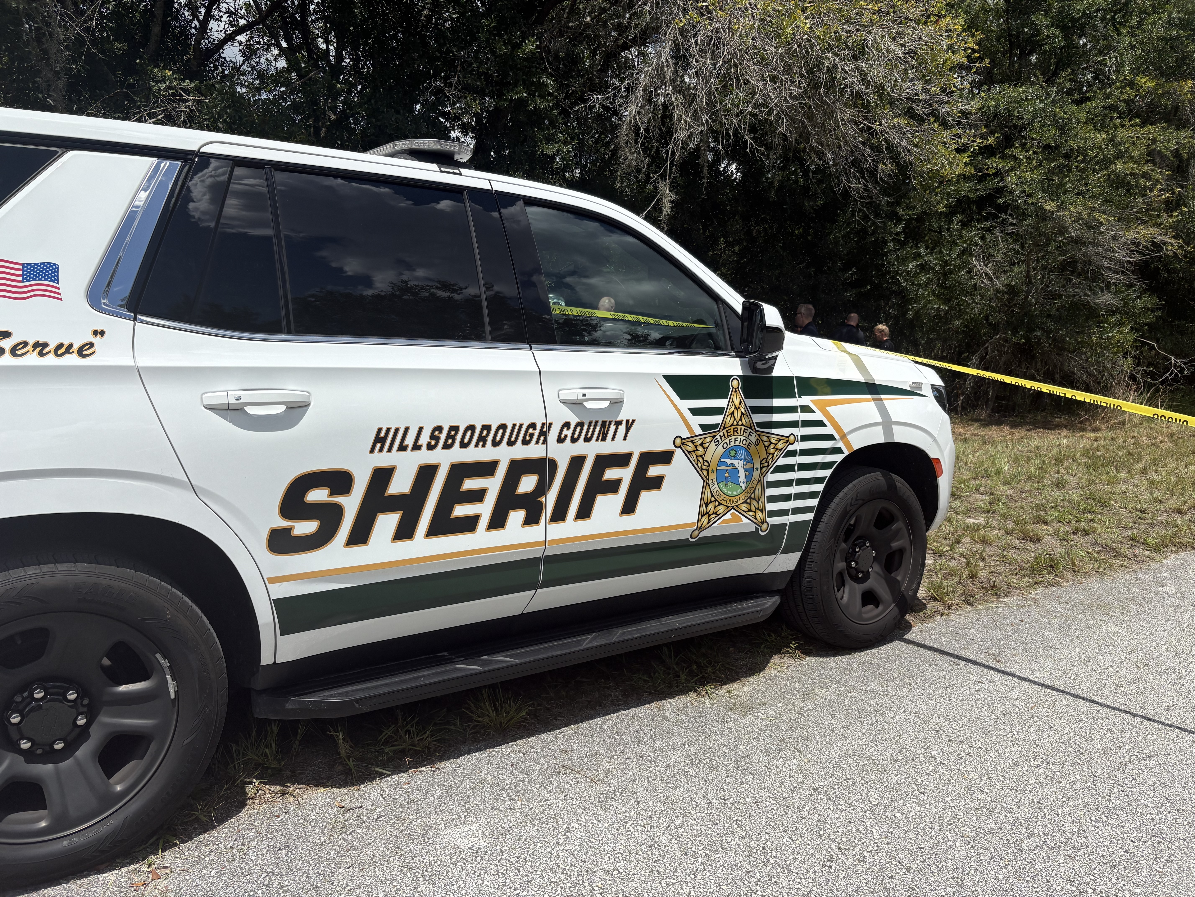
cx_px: 598
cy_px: 448
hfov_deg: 67.3
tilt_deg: -8.4
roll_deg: -2.1
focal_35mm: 26
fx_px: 898
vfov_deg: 53.1
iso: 50
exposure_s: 1/5814
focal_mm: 5.96
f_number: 1.6
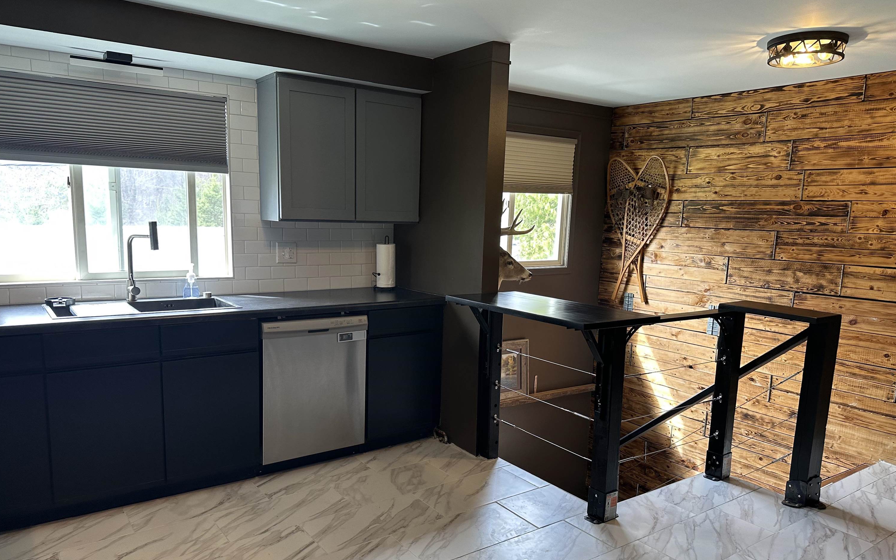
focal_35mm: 26
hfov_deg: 70.4
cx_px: 440
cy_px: 314
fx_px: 635
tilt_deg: -9.5
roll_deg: -1.4
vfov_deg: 47.5
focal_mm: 6.86
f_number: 1.78
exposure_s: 1/120
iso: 125
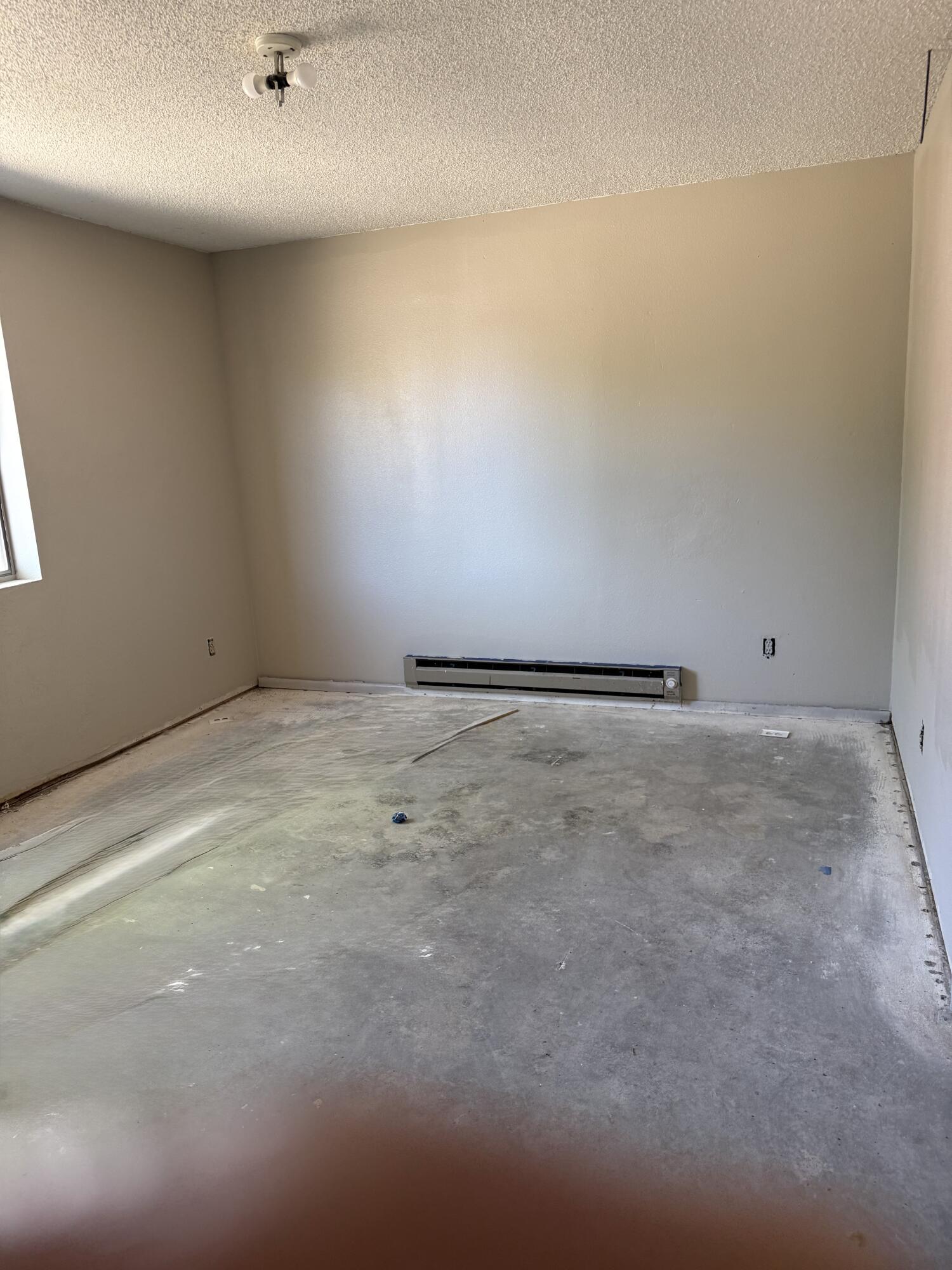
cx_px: 476
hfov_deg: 56.8
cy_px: 635
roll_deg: -0.2
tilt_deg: -11.2
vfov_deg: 71.6
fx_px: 880
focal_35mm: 24
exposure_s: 1/97
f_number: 1.78
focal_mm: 6.76
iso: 200
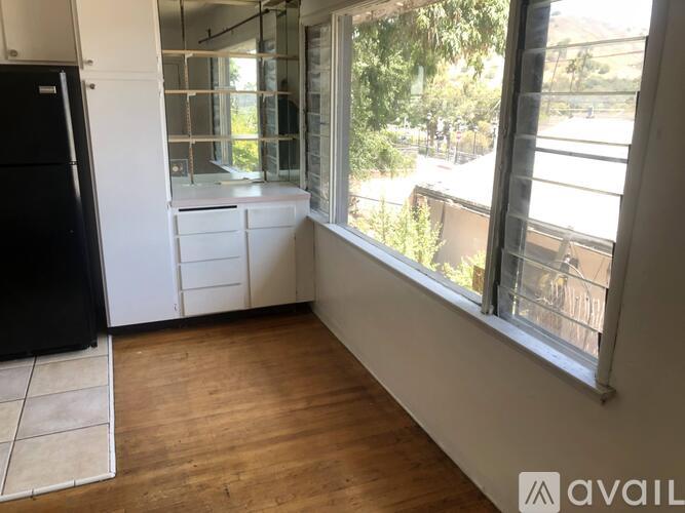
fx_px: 554
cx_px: 342
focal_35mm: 28
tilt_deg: -14.7
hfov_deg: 63.5
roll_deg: +0.1
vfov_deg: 49.7
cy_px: 256
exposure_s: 1/120
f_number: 1.8
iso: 80
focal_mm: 3.99
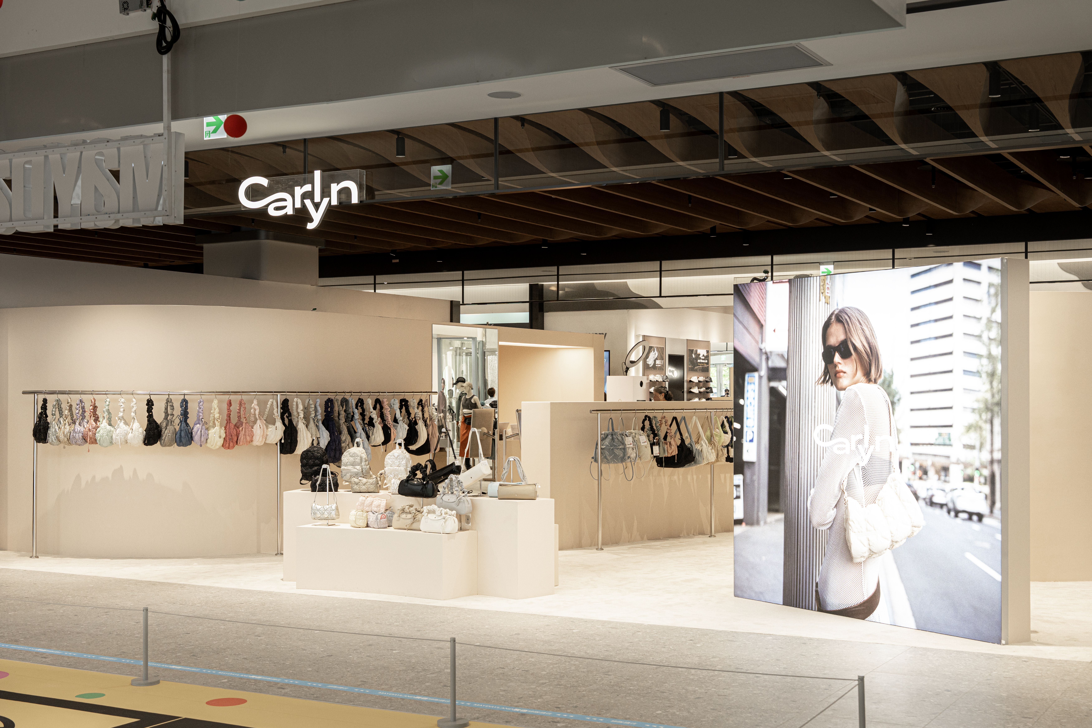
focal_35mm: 46
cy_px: 364
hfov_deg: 42.7
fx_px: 1395
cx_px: 546
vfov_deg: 29.2
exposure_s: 1/200
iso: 800
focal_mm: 46
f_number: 5
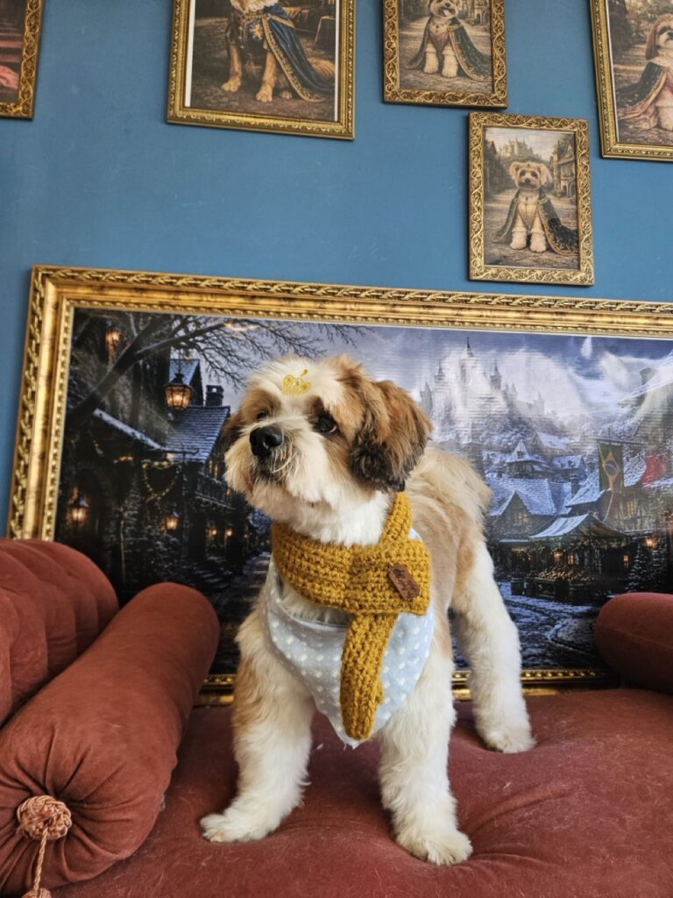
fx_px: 596
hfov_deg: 58.9
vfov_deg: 73.9
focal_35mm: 23
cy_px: 449
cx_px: 336
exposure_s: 1/359
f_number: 1.8
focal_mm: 5.4
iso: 200
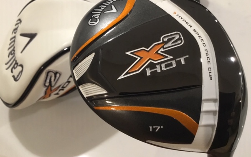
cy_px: 71
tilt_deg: -47.2
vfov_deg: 36.3
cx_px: 124
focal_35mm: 35
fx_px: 239
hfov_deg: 55.3
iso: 200
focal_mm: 3.3
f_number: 2.4
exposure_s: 1/24
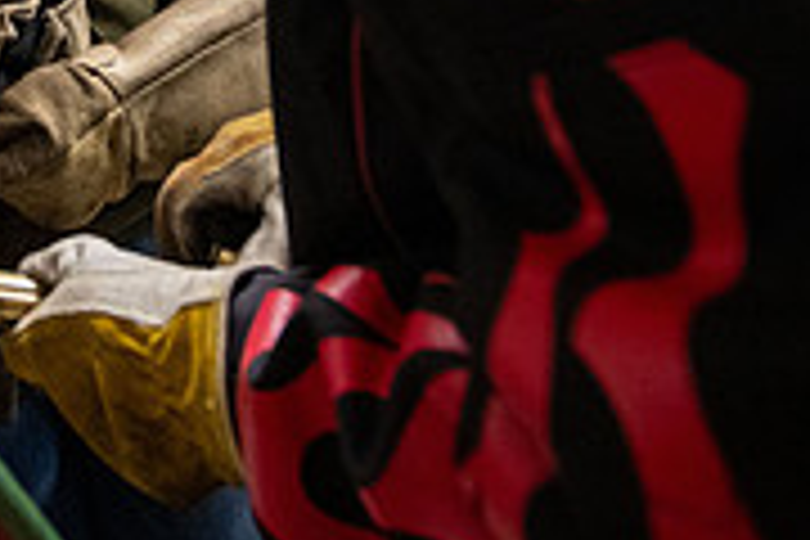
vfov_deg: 25.1
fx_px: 1012
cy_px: -196
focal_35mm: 45
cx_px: -130
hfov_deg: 35.5
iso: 2500
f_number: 4
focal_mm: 14
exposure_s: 1/125
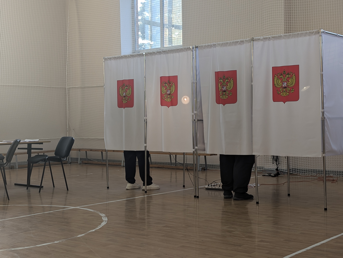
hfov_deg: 38.9
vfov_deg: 29.7
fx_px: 486
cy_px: 129
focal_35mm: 49
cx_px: 172
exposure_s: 1/100
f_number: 1.68
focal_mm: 6.9
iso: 22
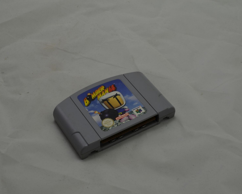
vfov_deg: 22.5
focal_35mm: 68
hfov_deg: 27.9
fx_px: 487
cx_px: 122
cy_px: 97
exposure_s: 1/3
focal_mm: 40
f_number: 20
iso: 100
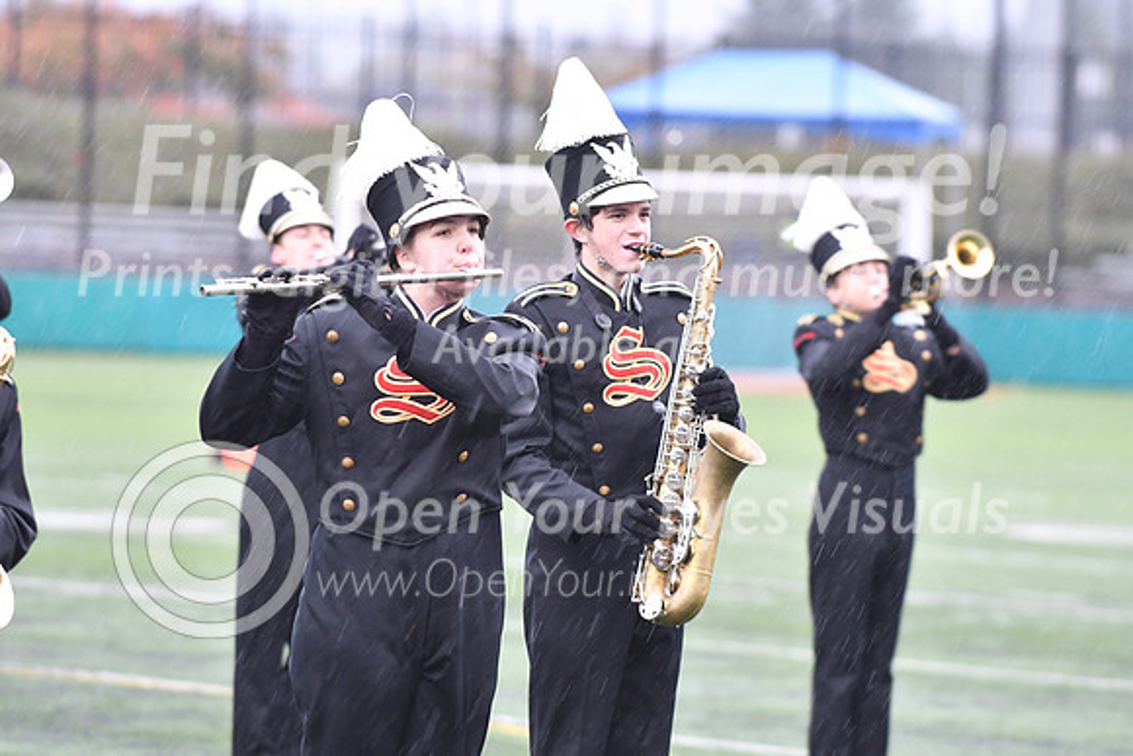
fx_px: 9443
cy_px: 378
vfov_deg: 4.6
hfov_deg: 6.9
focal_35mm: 300
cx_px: 566
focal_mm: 200
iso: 640
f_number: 4
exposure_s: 1/160
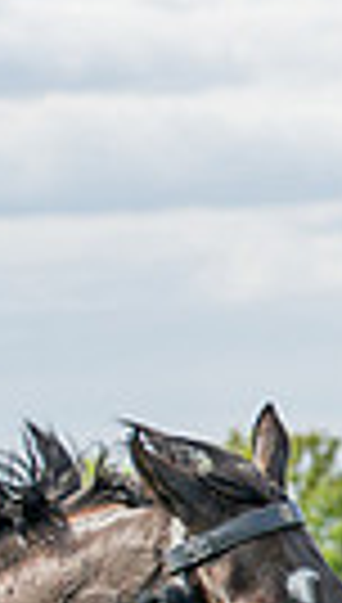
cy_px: 1186
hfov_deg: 2.3
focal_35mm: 519
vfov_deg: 4.1
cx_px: -583
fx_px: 8315
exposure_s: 1/1600
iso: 200
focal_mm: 70
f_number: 4
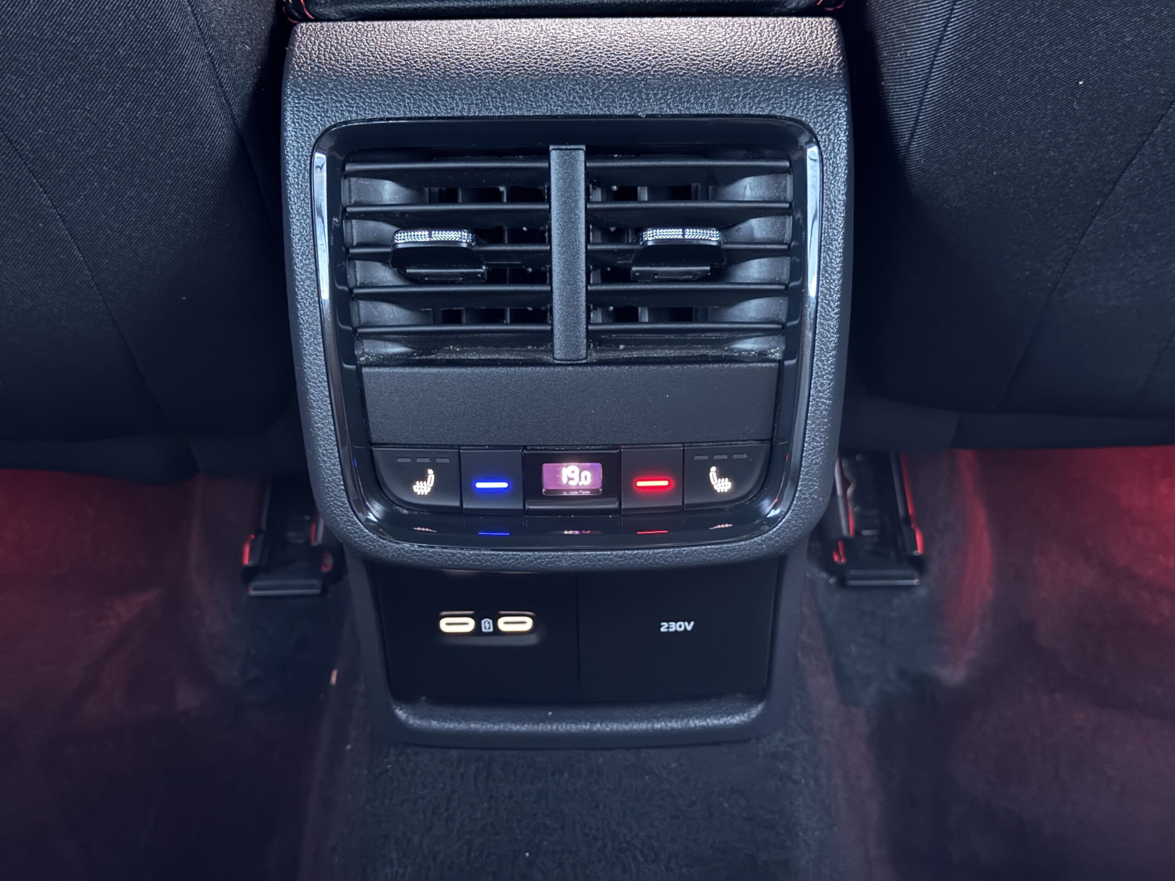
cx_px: 588
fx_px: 1629
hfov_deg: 39.7
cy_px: 440
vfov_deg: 30.3
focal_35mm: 48
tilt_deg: -45.2
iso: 500
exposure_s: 1/9
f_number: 1.78
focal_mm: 6.76
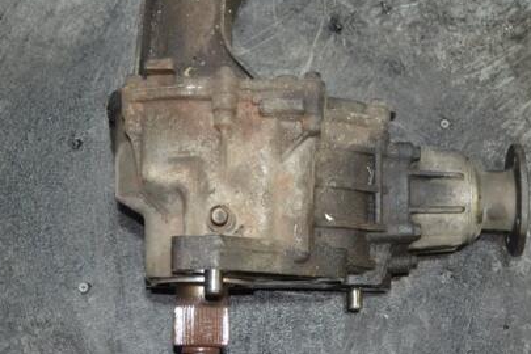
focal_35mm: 78
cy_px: 161
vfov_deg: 17.5
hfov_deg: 26.1
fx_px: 1147
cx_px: 267
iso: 2000
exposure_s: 1/60
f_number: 5
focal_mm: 35
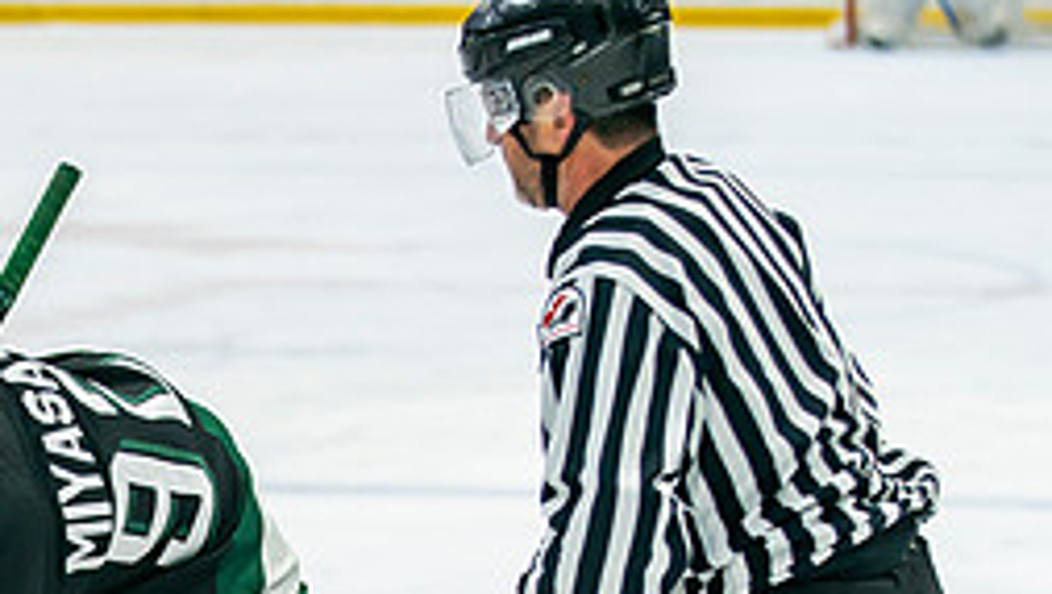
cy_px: 729
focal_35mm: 288
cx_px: -153
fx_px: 8043
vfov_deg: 4.2
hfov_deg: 7.4
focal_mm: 90
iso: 640
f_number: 3.2
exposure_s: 1/640
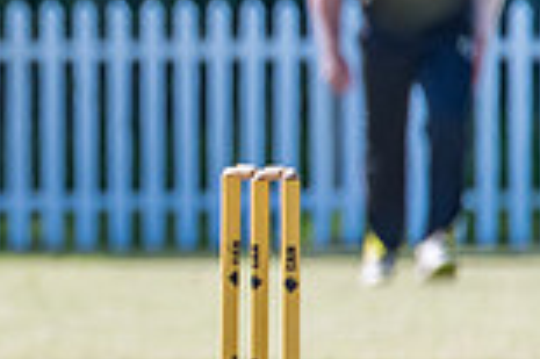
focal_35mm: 2420
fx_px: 36261
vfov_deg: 0.6
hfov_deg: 0.9
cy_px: 177
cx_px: -440
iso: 1100
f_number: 6.3
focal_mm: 600
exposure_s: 1/2000
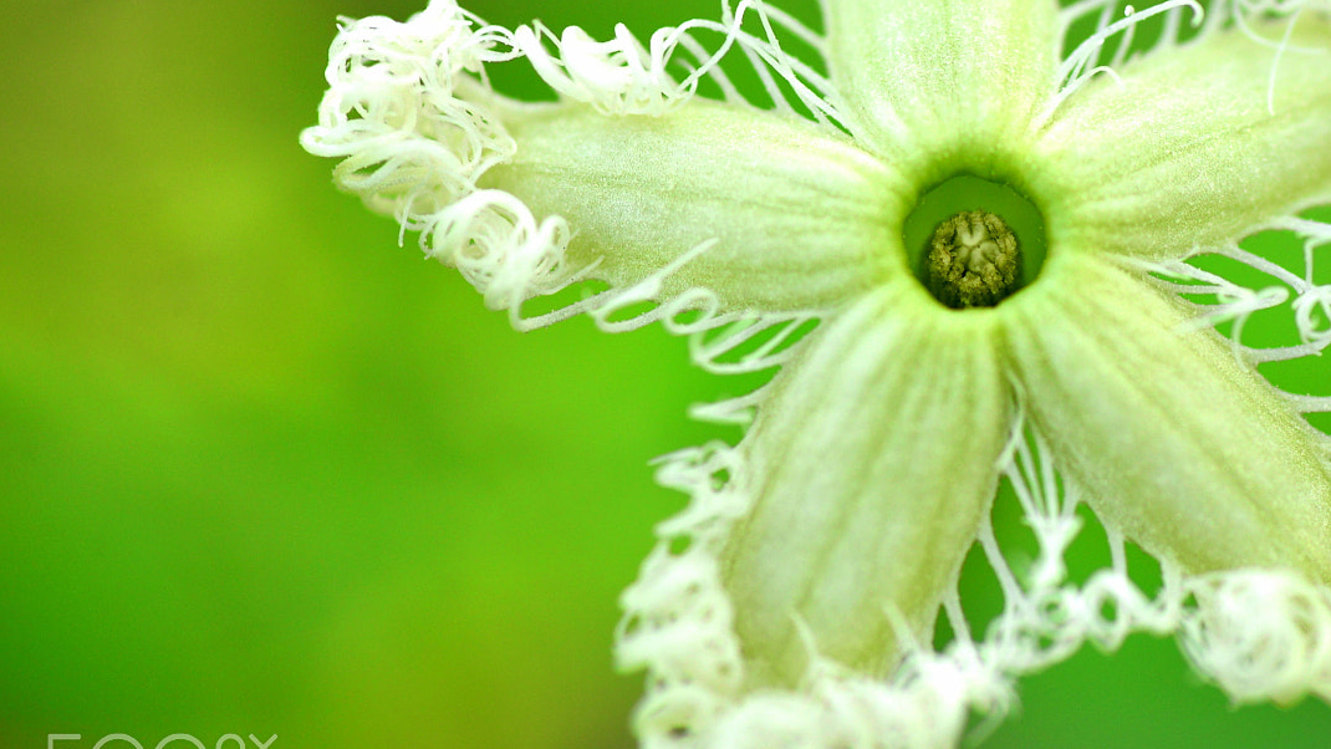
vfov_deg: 8.6
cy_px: 261
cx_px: 964
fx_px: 4977
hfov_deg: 15.2
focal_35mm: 141
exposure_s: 1/1000
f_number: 9.5
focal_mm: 90
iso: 200
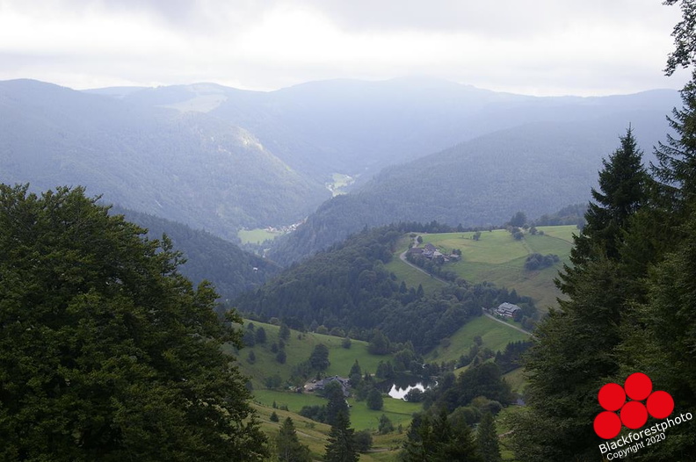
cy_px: 231
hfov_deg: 35.1
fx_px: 1101
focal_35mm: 57
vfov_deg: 23.7
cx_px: 348
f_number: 6.7
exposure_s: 1/180
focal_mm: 38
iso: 200
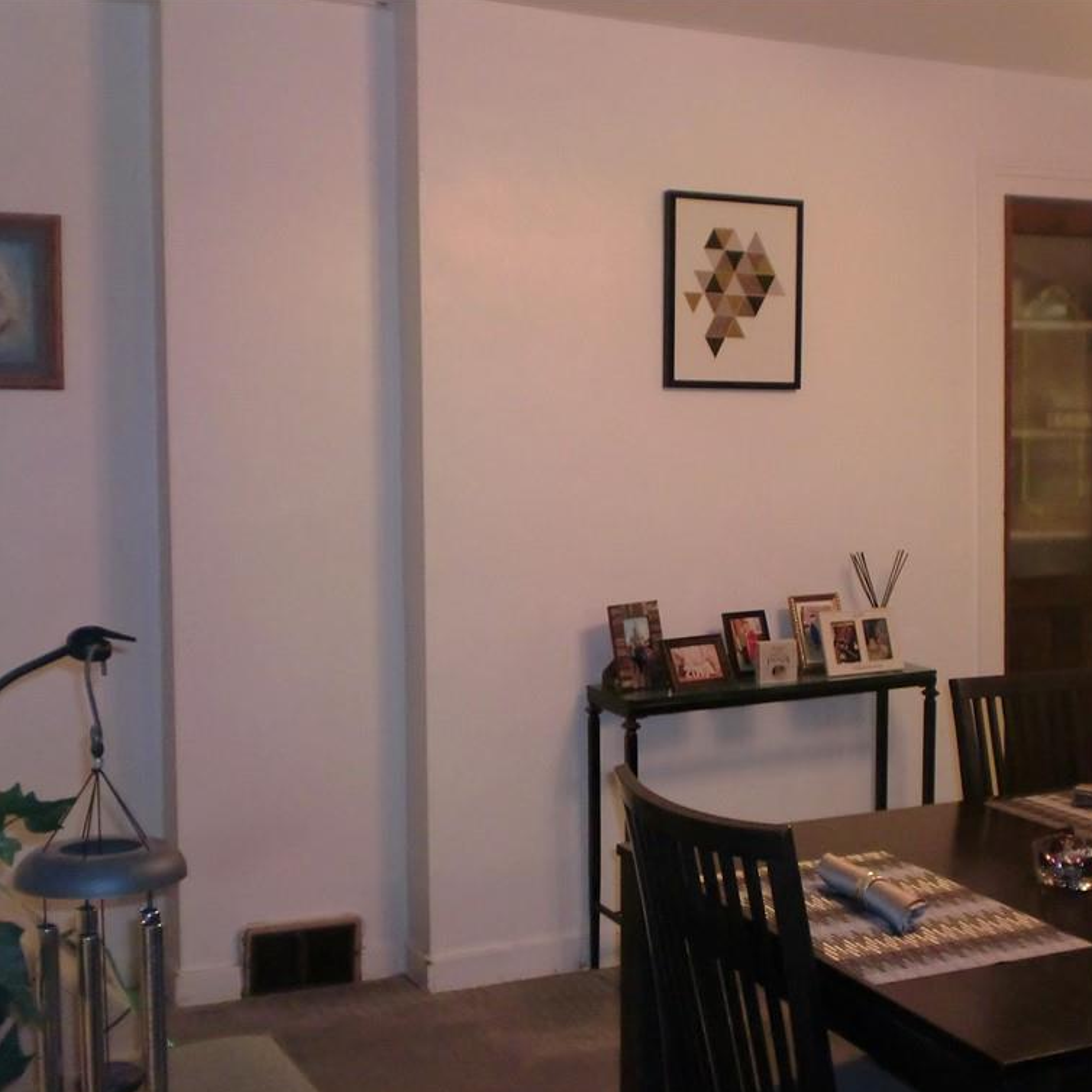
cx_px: 647
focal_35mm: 42
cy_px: 551
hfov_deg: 39.9
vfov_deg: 40.0
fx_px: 1499
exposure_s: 1/30
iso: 400
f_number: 3.1
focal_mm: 6.3
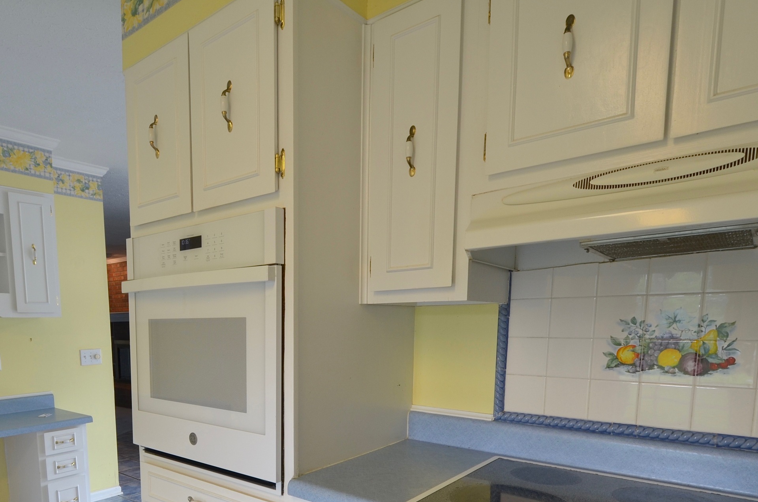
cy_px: 385
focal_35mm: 24
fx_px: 504
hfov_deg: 71.4
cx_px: 246
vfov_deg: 50.4
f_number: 9
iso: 200
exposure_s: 1/10
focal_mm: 10
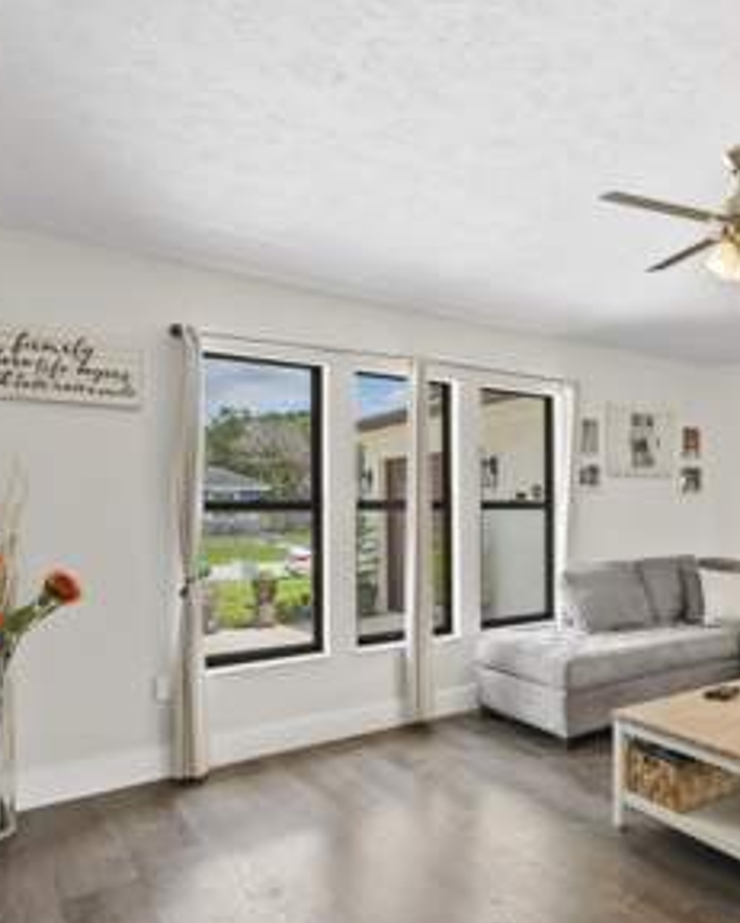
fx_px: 683
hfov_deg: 52.2
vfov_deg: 67.9
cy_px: 503
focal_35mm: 25
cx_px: 618
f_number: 8
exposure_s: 1/8
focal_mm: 16
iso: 1600
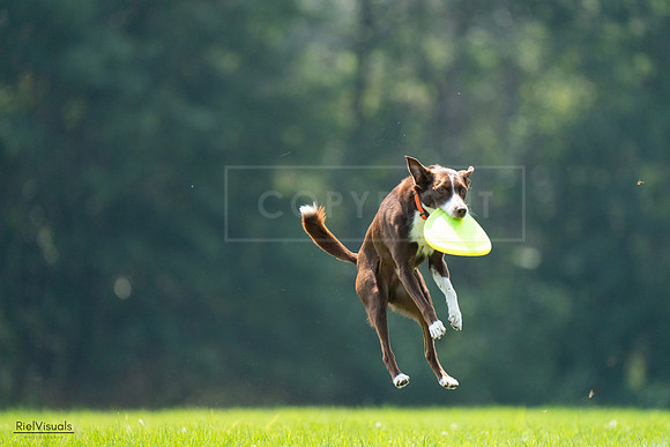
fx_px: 10366
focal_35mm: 557
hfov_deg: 3.7
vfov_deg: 2.5
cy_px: 224
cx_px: 329
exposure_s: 1/4000
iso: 3200
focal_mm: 541
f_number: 6.3
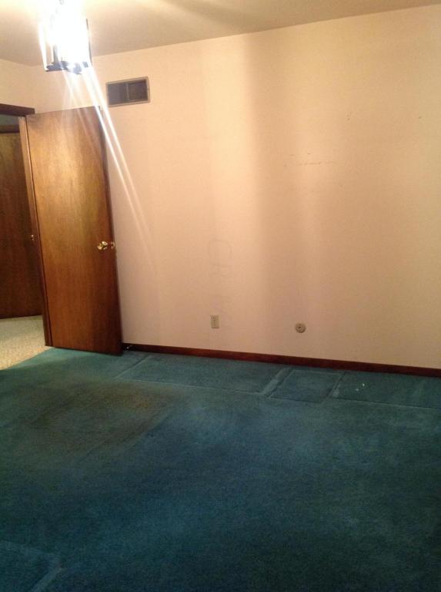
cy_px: 296
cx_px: 220
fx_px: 597
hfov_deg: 40.6
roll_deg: +2.7
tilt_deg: -14.2
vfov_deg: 52.7
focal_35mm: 35
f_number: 2.4
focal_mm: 4.28
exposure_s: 1/15
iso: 320
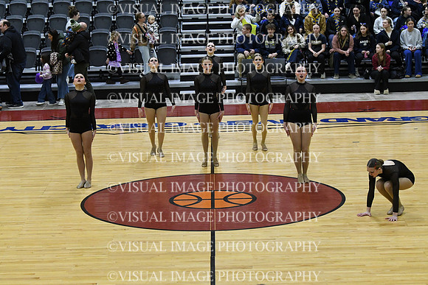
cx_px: 214
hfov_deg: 19.5
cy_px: 142
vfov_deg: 13.0
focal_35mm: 105
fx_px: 1249
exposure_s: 1/500
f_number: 4
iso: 5000
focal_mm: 70
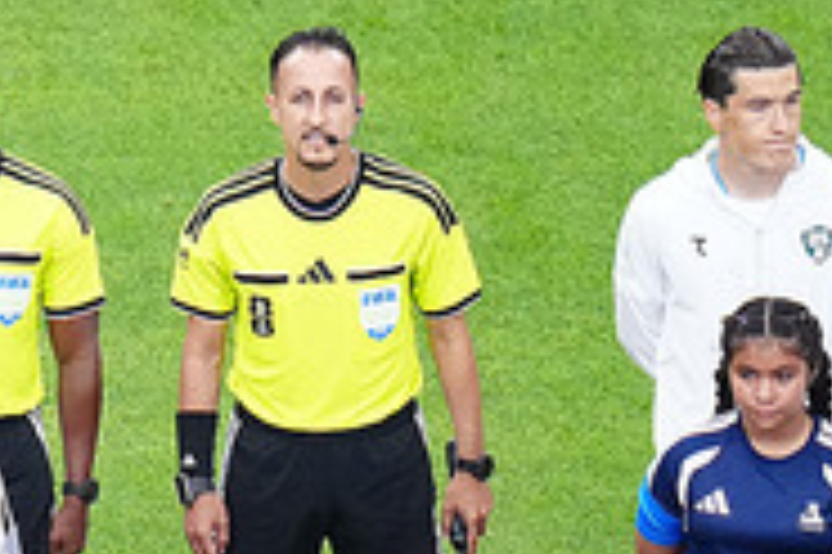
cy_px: -144
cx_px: -666
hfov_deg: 0.9
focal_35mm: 2206
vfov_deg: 0.6
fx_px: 50937
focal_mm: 400
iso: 3200
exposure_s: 1/2000
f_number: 2.8
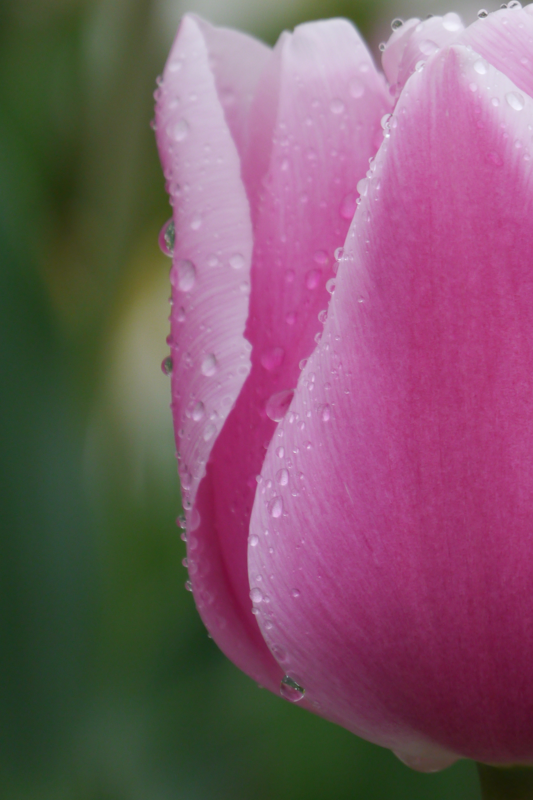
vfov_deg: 4.0
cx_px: 489
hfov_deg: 2.7
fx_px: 11502
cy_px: 352
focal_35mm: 518
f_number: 5.6
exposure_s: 1/320
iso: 400
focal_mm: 150
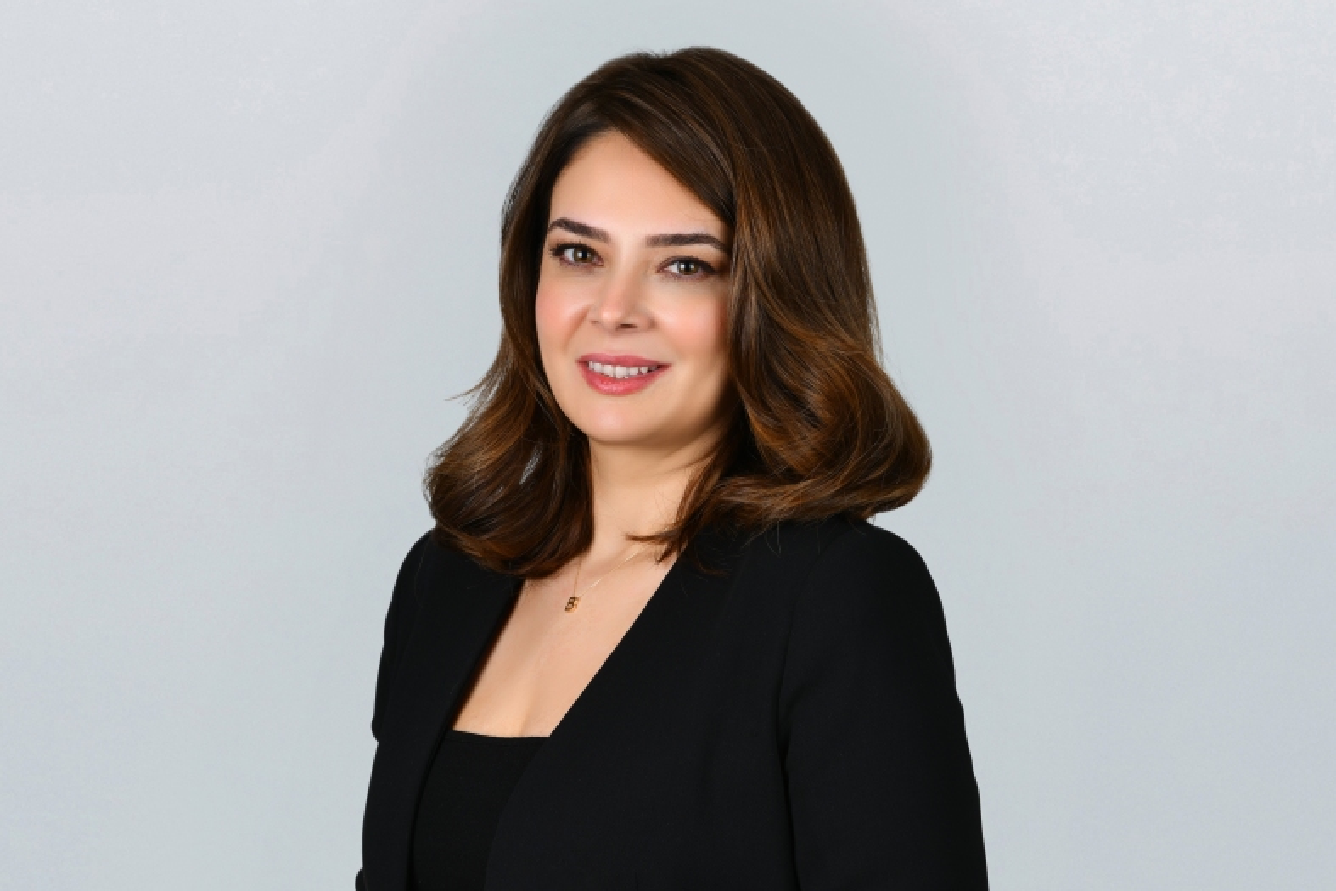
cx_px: 668
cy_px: 446
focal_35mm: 90
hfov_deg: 22.6
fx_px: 3340
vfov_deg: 15.2
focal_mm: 90
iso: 50
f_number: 7.1
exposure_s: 1/125
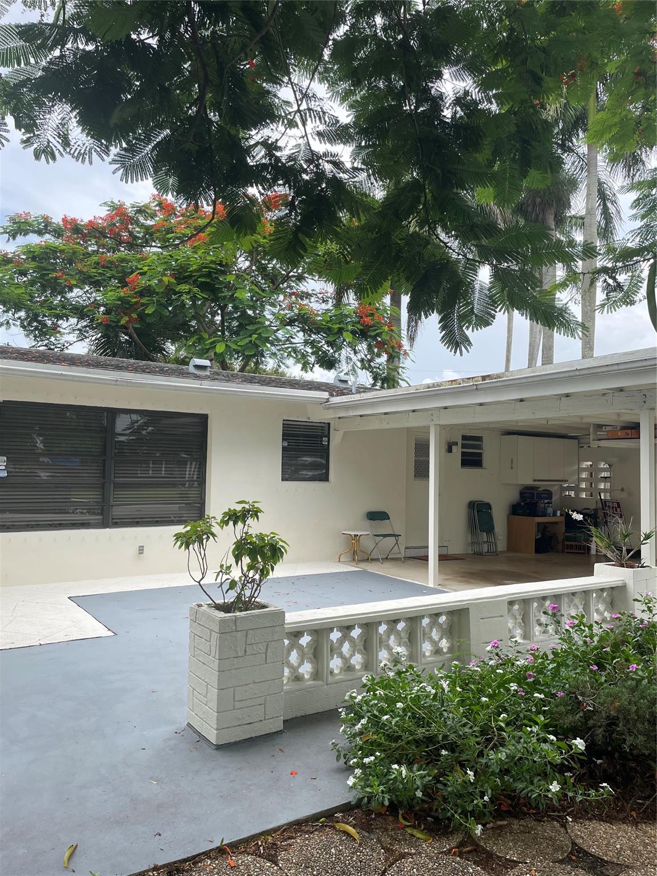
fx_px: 658
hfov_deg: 53.1
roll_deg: +0.5
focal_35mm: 26
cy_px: 438
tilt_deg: +4.4
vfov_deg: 67.3
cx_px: 328
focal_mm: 4.2
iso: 32
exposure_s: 1/1276
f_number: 1.6
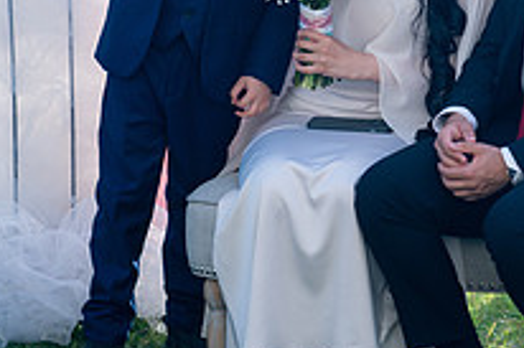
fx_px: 2661
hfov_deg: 11.2
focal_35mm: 183
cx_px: 318
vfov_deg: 7.4
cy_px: -42
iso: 200
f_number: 2
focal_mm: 65
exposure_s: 1/3200
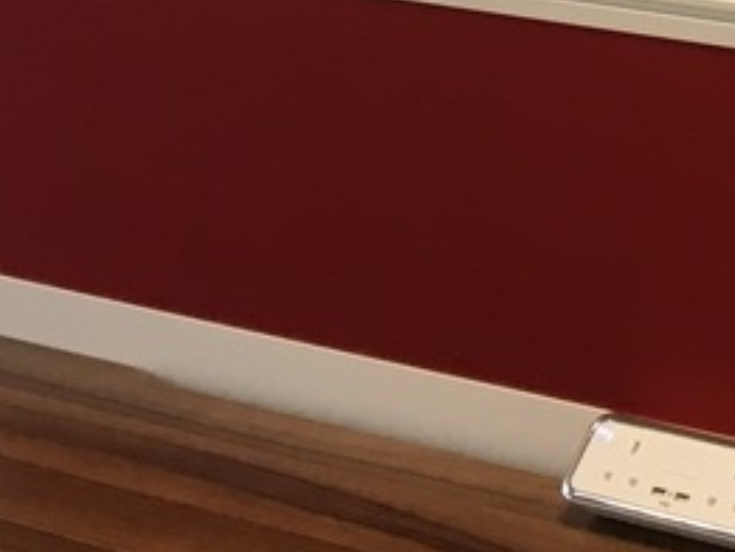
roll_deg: +1.2
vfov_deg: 9.9
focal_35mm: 142
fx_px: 3016
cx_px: 1425
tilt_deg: -7.4
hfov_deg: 12.4
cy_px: -459
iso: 40
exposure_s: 1/33
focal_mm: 4.15
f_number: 2.2
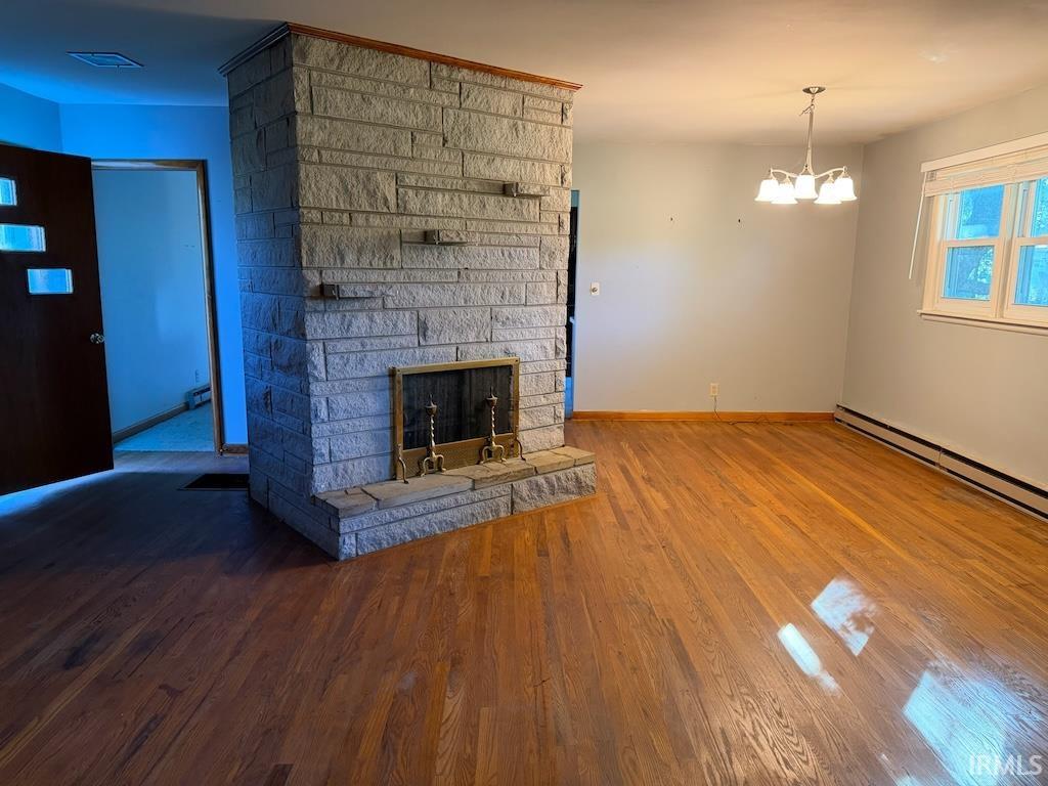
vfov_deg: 56.8
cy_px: 393
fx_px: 727
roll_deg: -0.3
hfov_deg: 71.6
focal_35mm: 24
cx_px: 524
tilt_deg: -9.5
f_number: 1.78
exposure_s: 1/60
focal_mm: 6.76
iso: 320
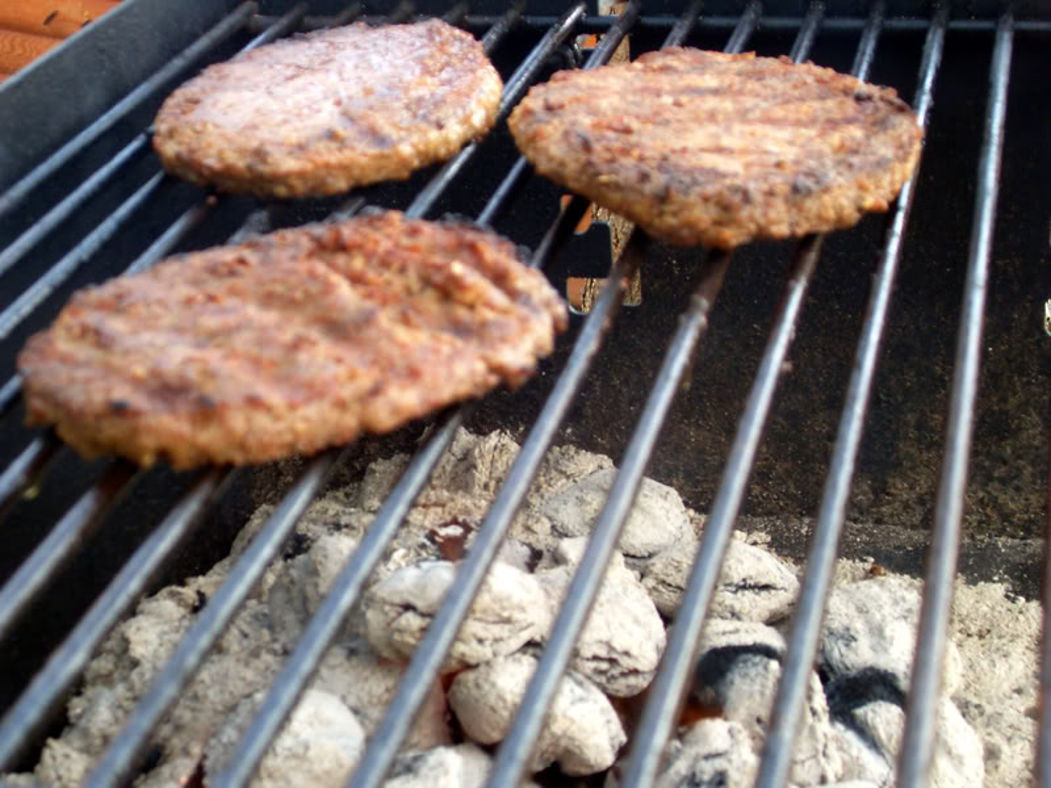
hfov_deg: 31.7
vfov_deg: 24.0
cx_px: 526
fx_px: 1852
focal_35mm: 61
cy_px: 394
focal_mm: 10.1
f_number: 3.7
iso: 120
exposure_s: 1/60
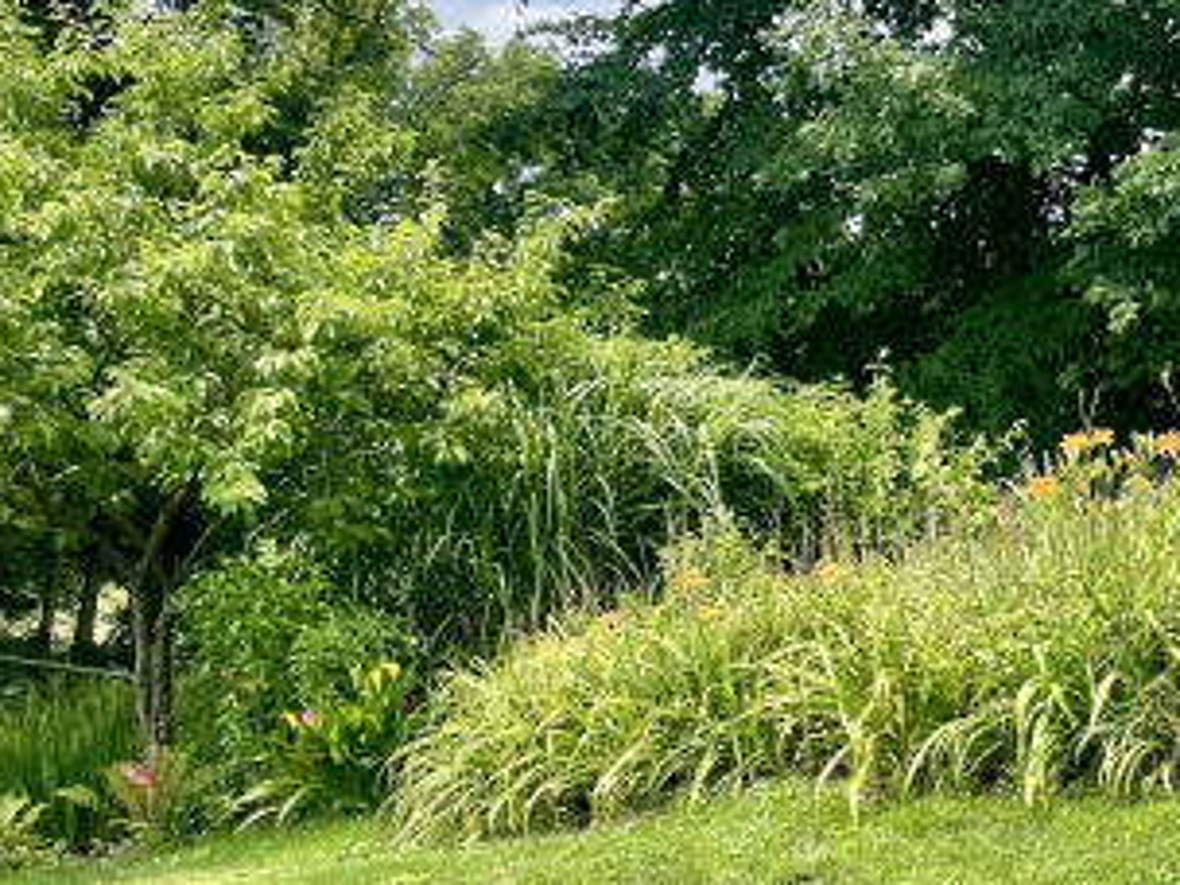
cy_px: 594
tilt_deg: -4.4
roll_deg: +1.5
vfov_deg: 25.5
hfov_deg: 30.6
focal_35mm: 57
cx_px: 1263
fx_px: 1943
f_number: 1.6
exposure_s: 1/1072
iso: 32
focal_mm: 4.2
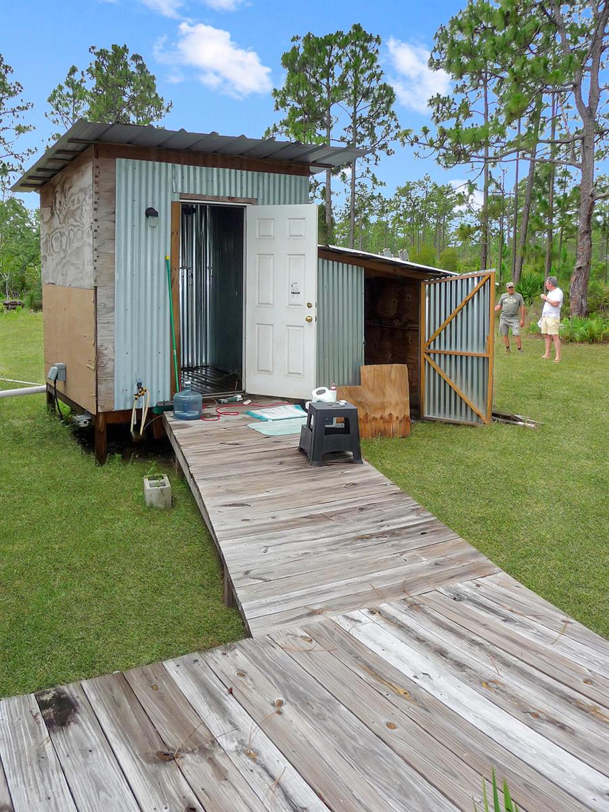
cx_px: 304
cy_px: 406
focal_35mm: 28
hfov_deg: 49.7
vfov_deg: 63.4
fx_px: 657
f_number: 3.3
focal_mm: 4.7
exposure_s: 1/500
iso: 100
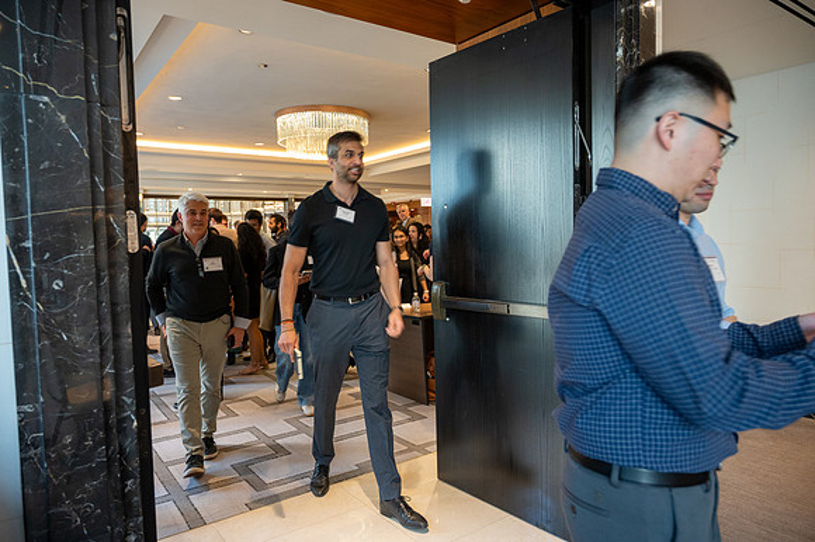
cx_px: 408
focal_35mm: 24
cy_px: 271
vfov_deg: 53.1
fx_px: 543
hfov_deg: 73.8
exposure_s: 1/50
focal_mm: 24
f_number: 4
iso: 1600
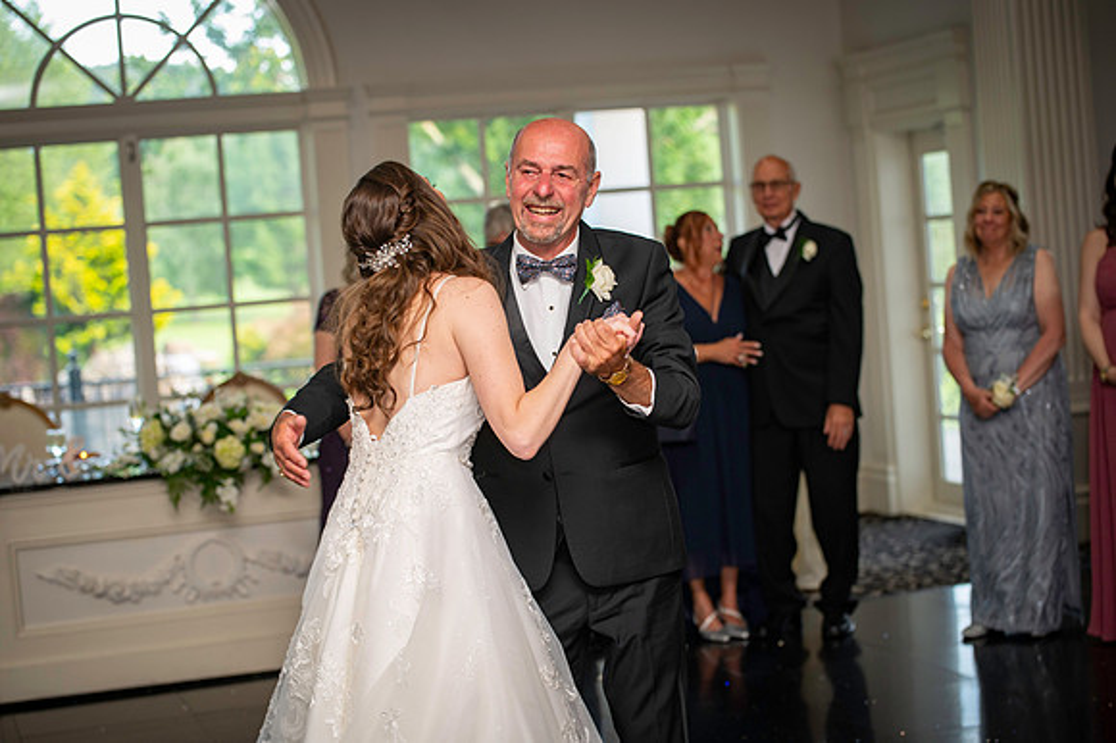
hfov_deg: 28.9
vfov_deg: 19.4
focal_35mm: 70
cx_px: 558
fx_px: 2169
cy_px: 372
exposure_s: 1/125
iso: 640
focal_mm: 70
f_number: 2.8
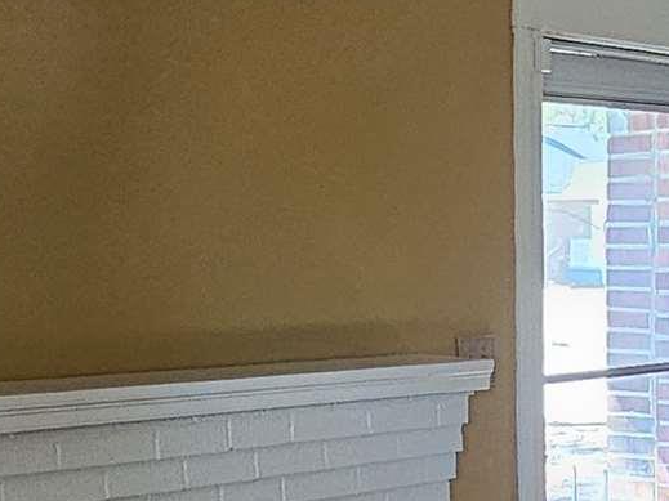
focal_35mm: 77
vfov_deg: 18.3
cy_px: 565
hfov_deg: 24.9
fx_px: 1488
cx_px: 541
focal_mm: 2.2
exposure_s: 1/40
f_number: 2.2
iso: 320
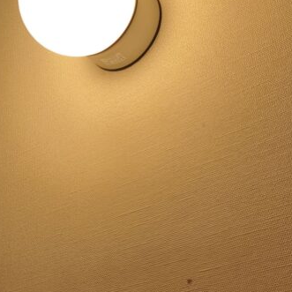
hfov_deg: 24.1
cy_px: 65
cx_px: 74
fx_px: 678
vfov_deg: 24.0
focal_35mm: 71
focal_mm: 4.94
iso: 100
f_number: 1.5
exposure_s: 1/200
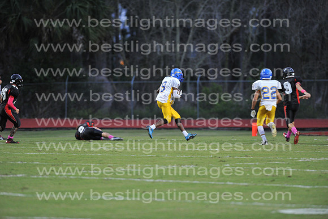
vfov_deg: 4.6
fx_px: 2732
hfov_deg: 6.9
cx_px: 164
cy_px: 110
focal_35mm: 300
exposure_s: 1/250
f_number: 4
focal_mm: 300
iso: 3200
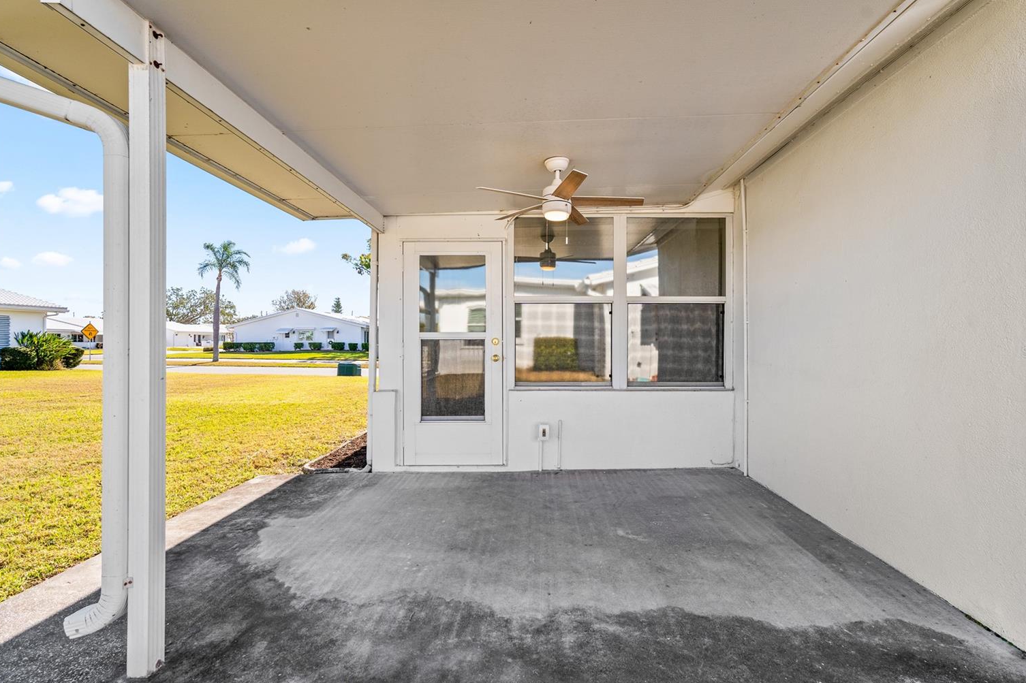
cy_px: 352
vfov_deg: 70.4
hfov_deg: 93.2
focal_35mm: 17
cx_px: 538
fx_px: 484
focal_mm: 16
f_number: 7.1
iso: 100
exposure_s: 1/160
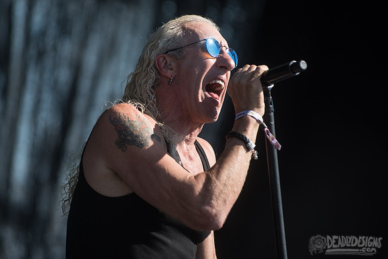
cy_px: 105
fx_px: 2567
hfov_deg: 8.6
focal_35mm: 238
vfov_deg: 5.8
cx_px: 157
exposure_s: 1/2000
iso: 250
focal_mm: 200
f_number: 4
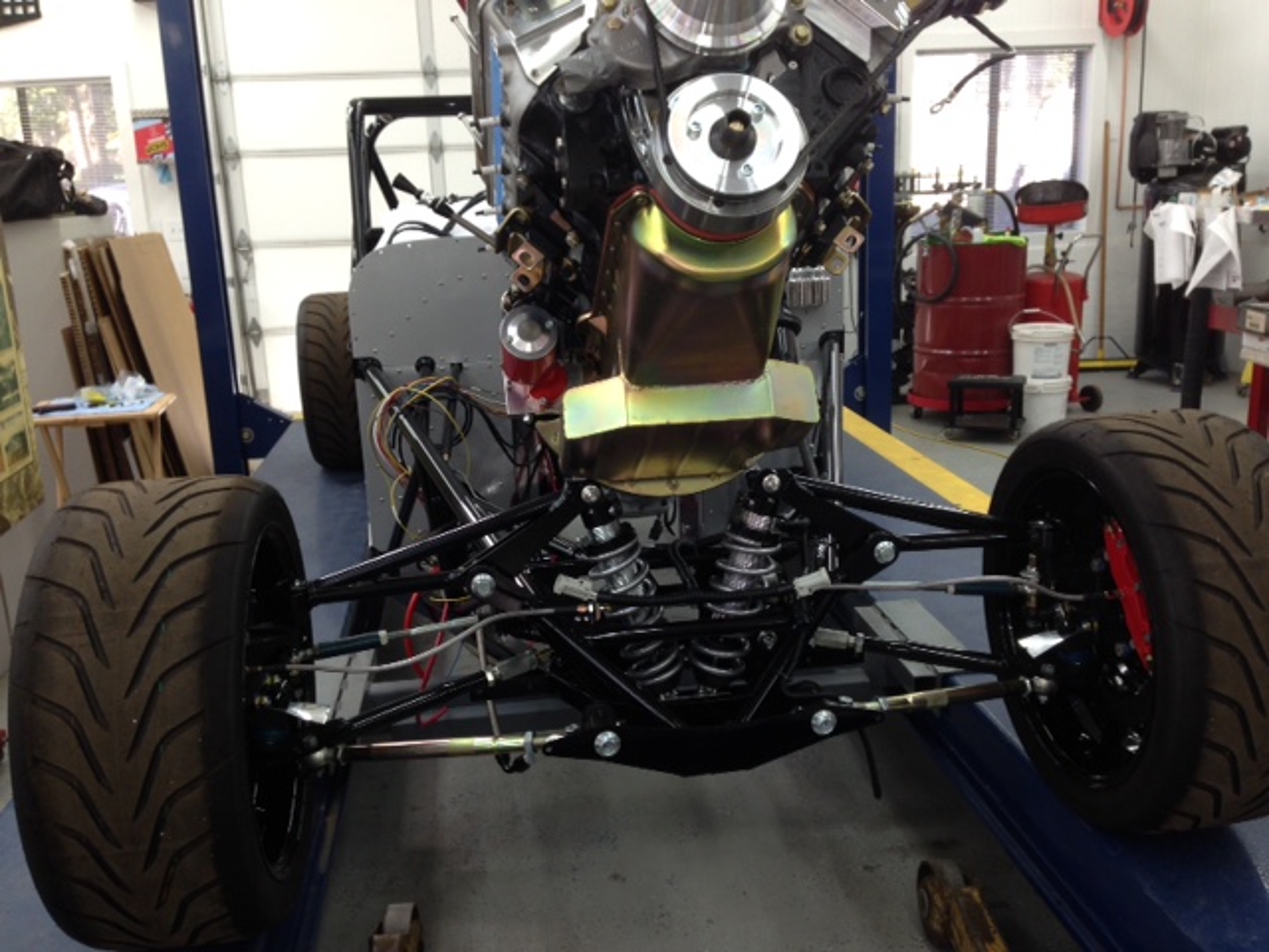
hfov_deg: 55.4
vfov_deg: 42.9
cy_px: 476
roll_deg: +2.4
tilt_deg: -12.6
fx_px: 1210
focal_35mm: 33
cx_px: 634
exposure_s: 1/40
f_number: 2.4
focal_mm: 4.12
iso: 50
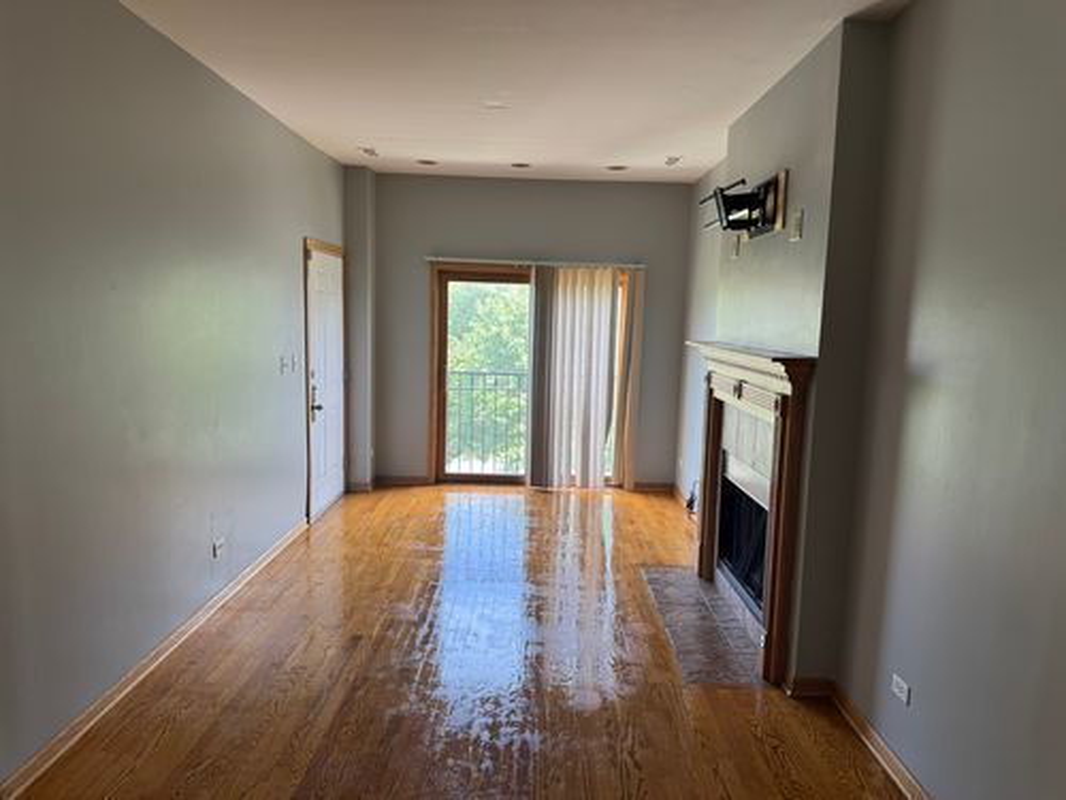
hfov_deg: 71.6
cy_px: 400
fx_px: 739
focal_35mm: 24
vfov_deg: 56.8
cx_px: 533
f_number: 1.78
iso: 100
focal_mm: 6.76
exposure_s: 1/120
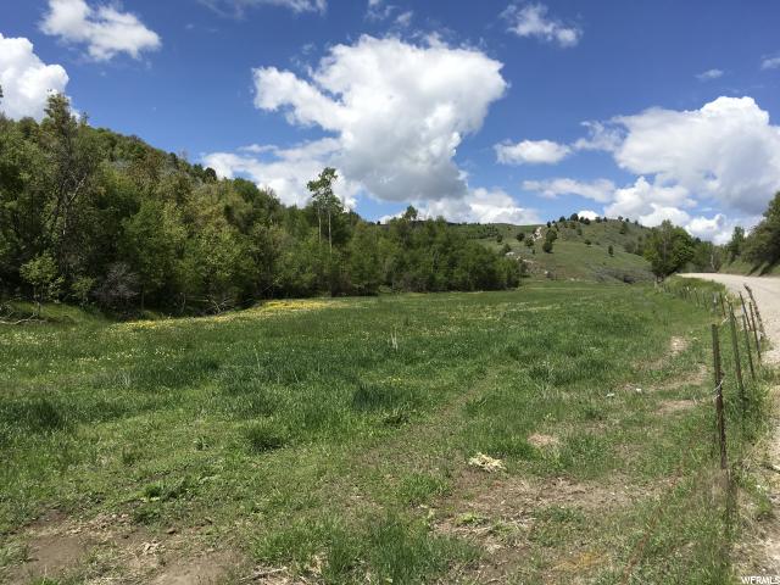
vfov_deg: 48.2
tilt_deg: +1.1
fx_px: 653
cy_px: 292
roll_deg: -1.8
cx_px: 390
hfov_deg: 61.7
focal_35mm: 29
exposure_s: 1/2262
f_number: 2.2
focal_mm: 4.15
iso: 25
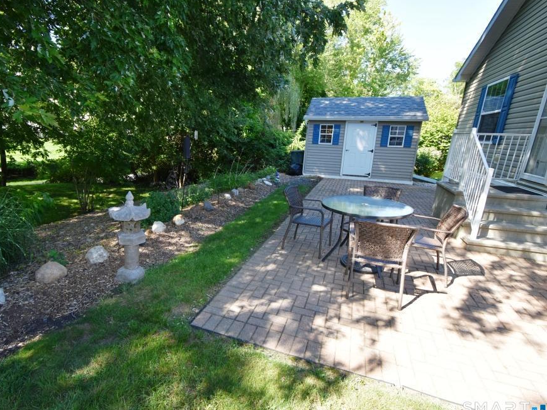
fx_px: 269
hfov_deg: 90.7
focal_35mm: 17
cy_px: 212
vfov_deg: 74.7
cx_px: 245
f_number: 5.6
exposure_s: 1/250
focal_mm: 10
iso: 320
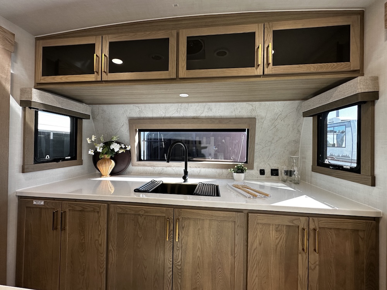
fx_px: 157
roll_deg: -0.6
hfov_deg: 102.1
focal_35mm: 14
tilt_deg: +0.4
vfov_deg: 85.7
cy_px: 145
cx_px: 194
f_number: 2.2
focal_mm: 2.22
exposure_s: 1/120
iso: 160
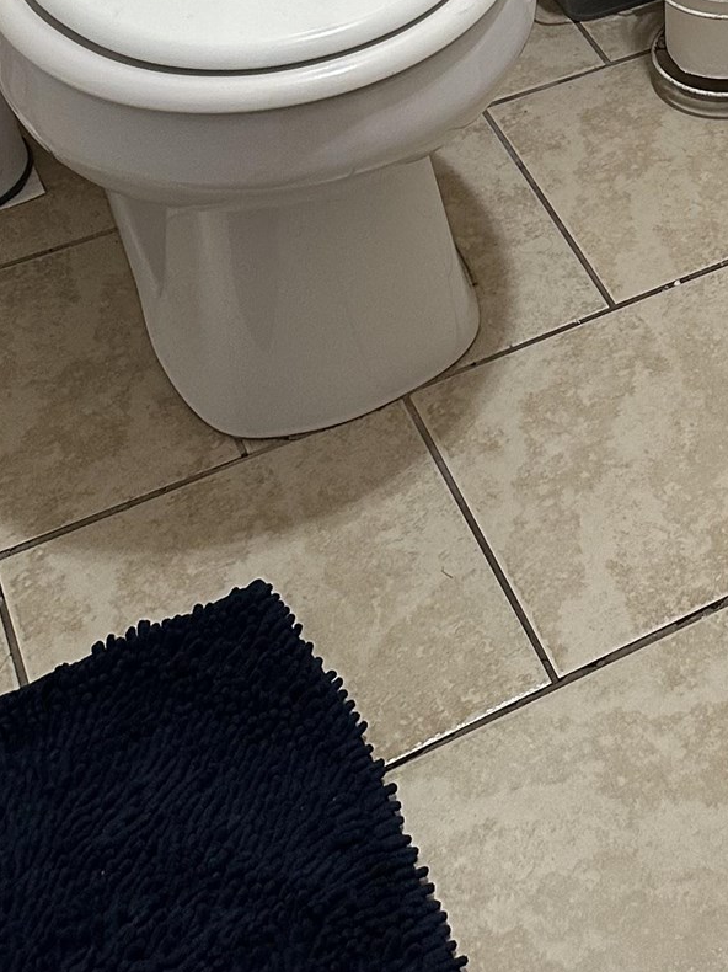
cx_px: 1016
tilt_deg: -27.6
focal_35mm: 70
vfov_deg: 24.8
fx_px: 1964
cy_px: -234
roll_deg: -5.0
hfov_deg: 19.0
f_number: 1.78
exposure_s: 1/60
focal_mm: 6.86
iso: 250
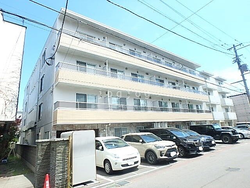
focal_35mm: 21
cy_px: 94
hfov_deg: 79.0
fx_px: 152
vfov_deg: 63.4
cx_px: 125
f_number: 3.5
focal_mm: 3.7
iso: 125
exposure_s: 1/500
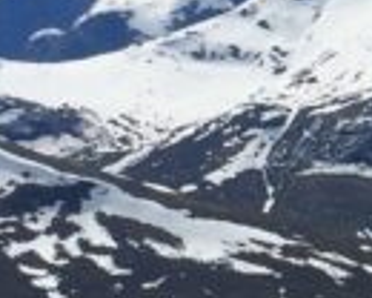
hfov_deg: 8.3
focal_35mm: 223
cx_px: 678
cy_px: 235
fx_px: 2455
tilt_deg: -7.1
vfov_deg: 6.9
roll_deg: +1.1
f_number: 2.2
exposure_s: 1/5882
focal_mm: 4.15
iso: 32
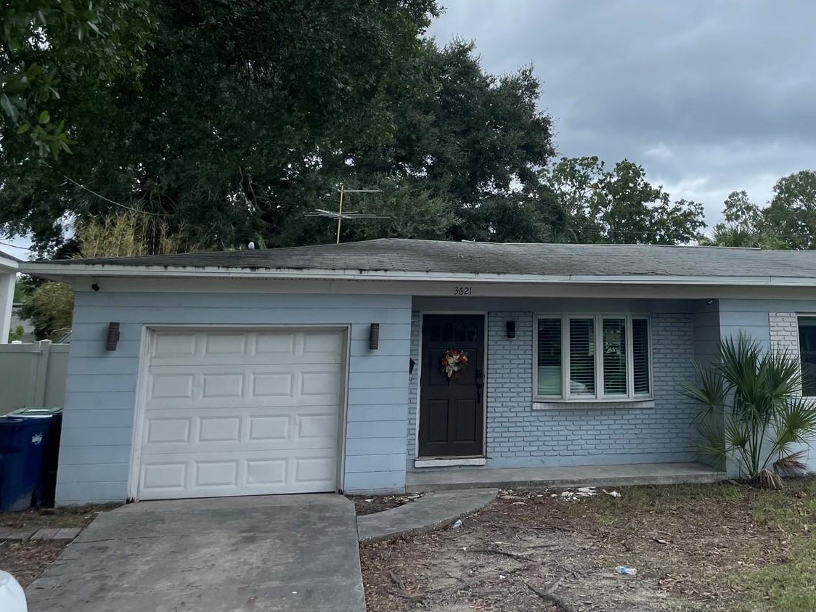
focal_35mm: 37
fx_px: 872
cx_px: 555
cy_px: 184
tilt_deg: +11.3
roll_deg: +0.4
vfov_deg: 38.0
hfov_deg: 49.1
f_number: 1.6
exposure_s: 1/4132
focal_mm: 4.2
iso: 32
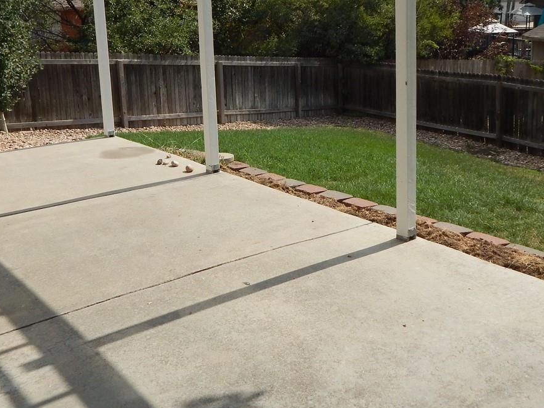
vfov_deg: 35.2
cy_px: 104
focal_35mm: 40
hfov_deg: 46.8
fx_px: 629
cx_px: 291
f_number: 6
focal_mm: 4
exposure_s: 1/800
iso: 125
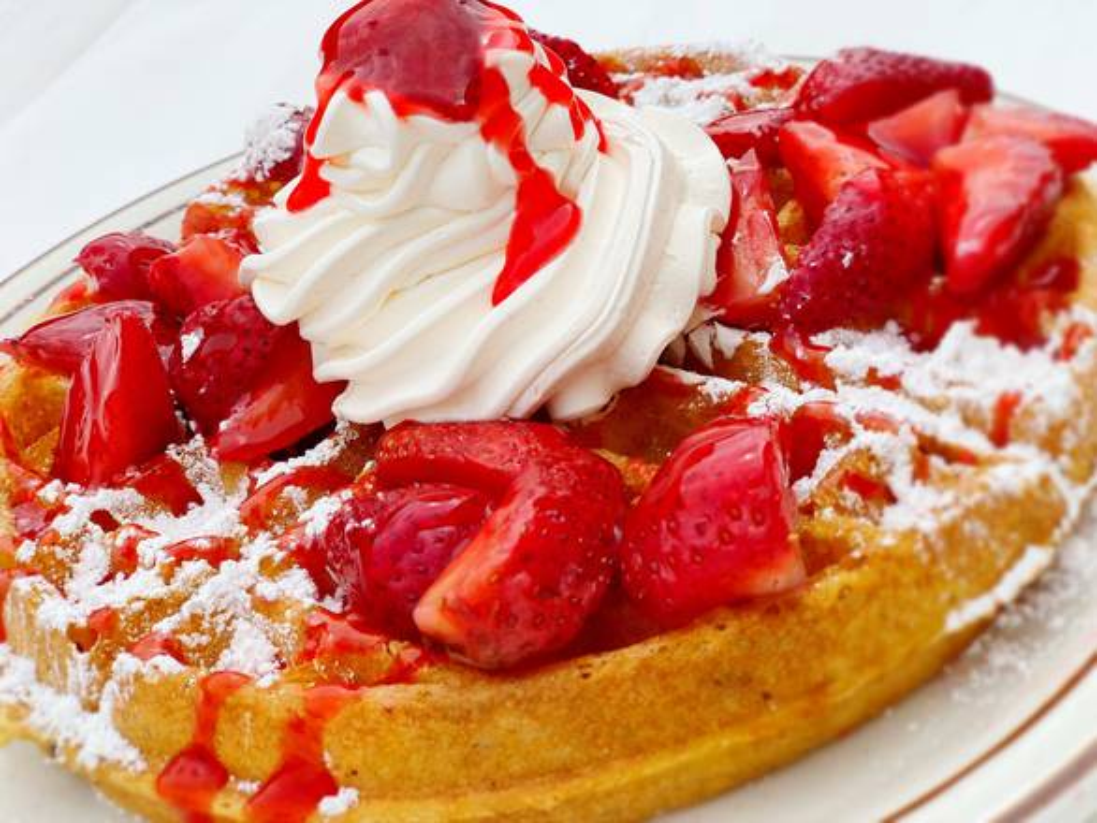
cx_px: 548
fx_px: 1649
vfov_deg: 28.1
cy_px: 412
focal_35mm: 52
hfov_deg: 36.8
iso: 16
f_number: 2.4
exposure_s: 1/827
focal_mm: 6
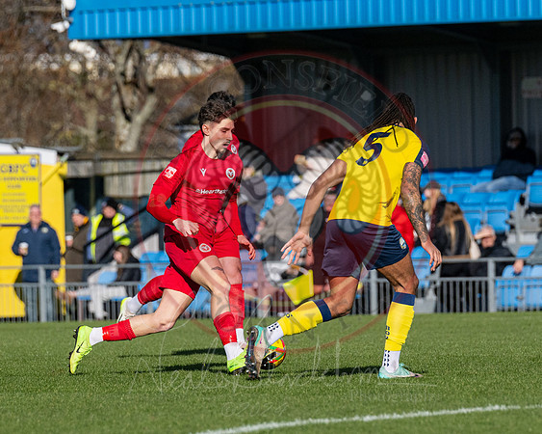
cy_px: 185
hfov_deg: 4.4
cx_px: 283
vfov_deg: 3.5
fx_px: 7068
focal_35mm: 441
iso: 400
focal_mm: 185
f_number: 4
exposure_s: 1/10000
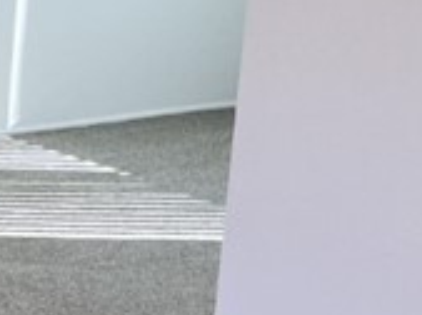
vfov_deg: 8.7
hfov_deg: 10.0
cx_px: -637
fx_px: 2068
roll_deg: -1.0
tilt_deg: -10.4
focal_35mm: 170
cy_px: 32
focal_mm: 3.99
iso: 50
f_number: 1.8
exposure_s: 1/120
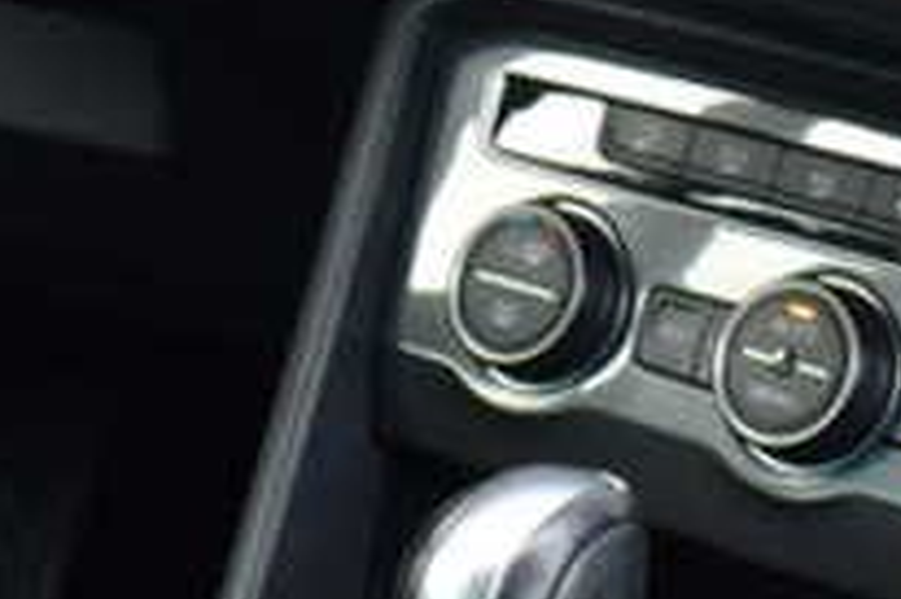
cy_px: -404
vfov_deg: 6.6
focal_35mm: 204
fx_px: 5101
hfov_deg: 10.1
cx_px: 450
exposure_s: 1/80
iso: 400
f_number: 4.5
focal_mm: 20
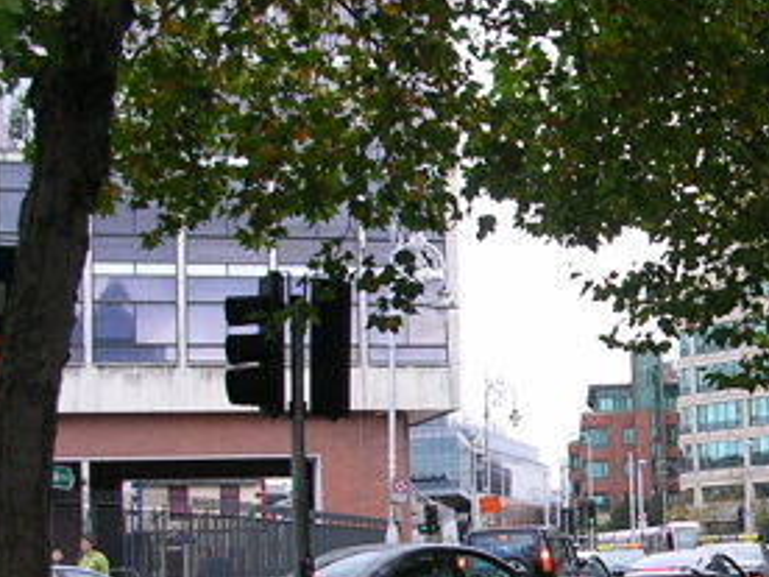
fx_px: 1955
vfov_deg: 16.6
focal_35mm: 88
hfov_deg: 21.0
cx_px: 867
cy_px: 468
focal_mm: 5.8
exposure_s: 1/148
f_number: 2.8
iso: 50
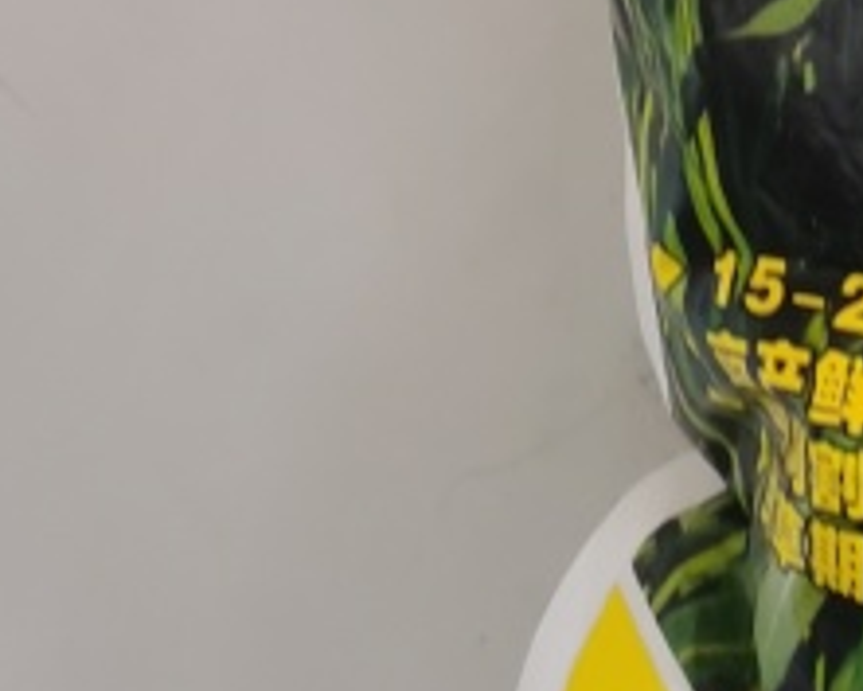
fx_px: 3245
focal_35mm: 127
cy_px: -517
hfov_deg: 14.0
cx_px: 1355
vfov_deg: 11.4
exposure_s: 1/33.3
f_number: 1.8
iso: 320
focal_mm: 5.58
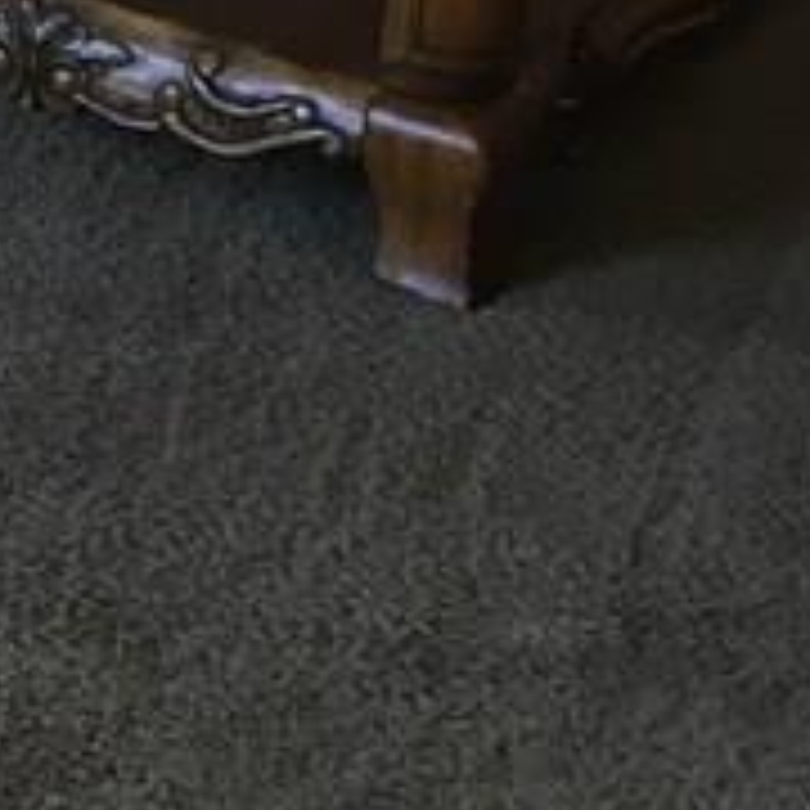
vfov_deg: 11.0
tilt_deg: -13.5
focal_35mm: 146
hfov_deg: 10.8
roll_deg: -0.4
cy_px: -729
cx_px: -891
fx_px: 3865
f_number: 2.2
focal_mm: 4.15
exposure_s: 1/30
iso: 50
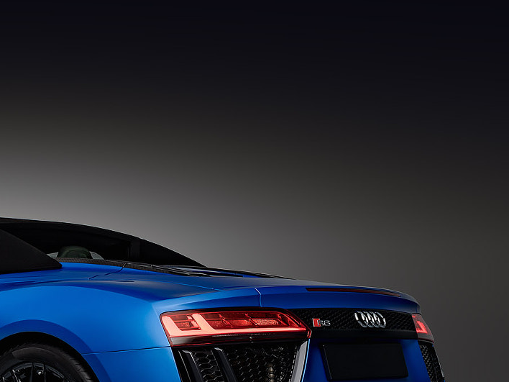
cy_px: 359
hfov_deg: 24.8
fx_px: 1118
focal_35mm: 76
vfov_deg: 19.0
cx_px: 41
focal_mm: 35
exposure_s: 1/2
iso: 100
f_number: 8
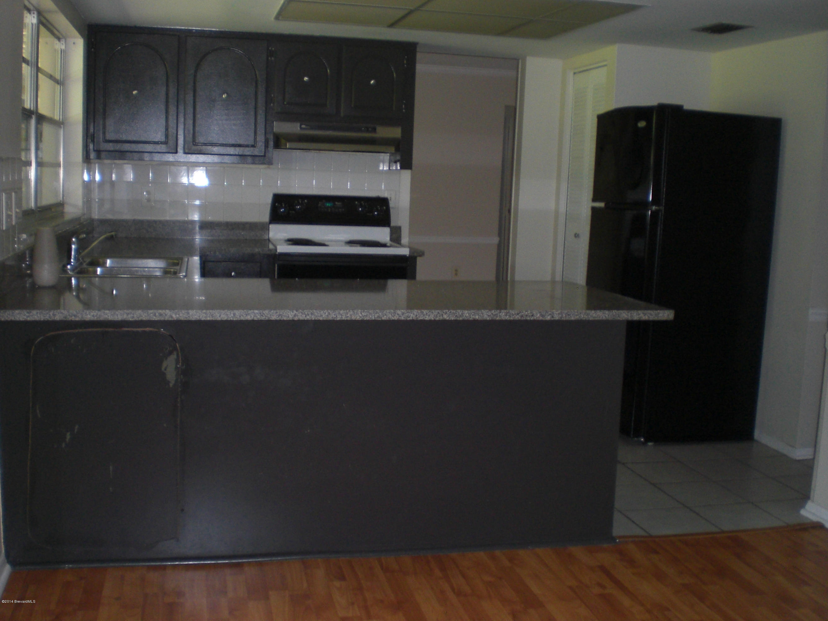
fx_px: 909
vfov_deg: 37.7
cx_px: 414
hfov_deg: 49.0
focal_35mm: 38
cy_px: 310
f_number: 3.1
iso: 200
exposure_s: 1/30
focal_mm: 6.3
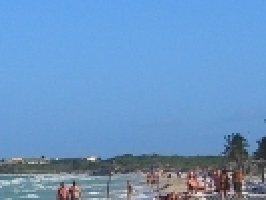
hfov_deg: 8.6
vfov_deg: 6.4
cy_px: 236
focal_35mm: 231
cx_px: 141
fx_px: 1775
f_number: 8
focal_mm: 7.9
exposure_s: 1/250
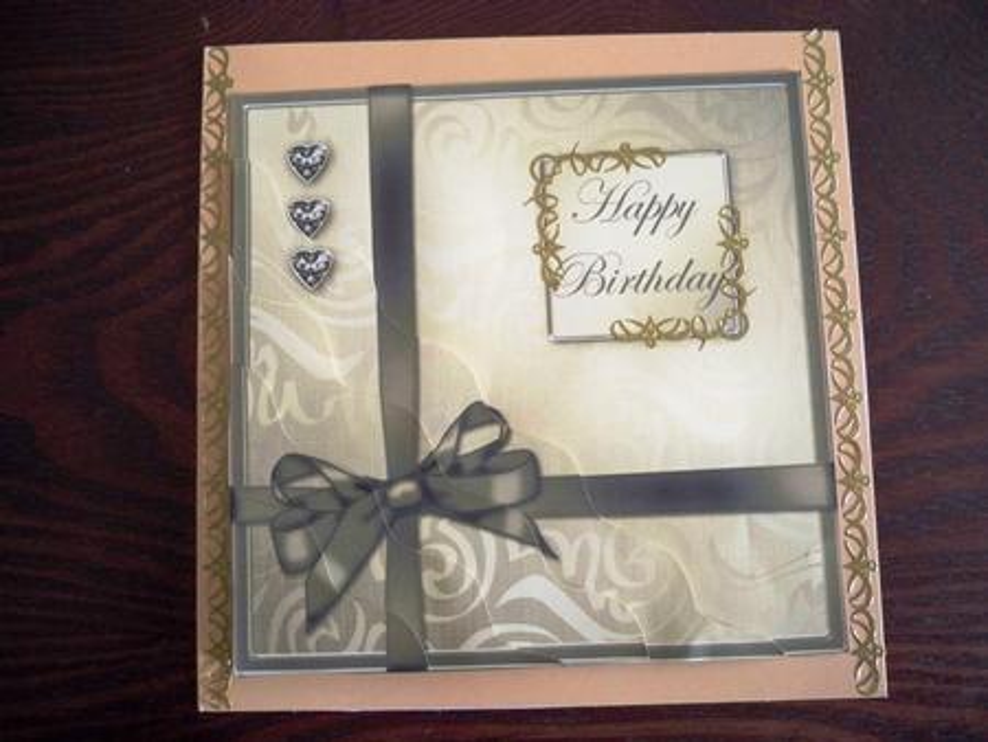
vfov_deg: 40.7
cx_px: 494
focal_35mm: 35
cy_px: 371
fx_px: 999
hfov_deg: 52.6
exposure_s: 1/60
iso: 500
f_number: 3.1
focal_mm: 6.3
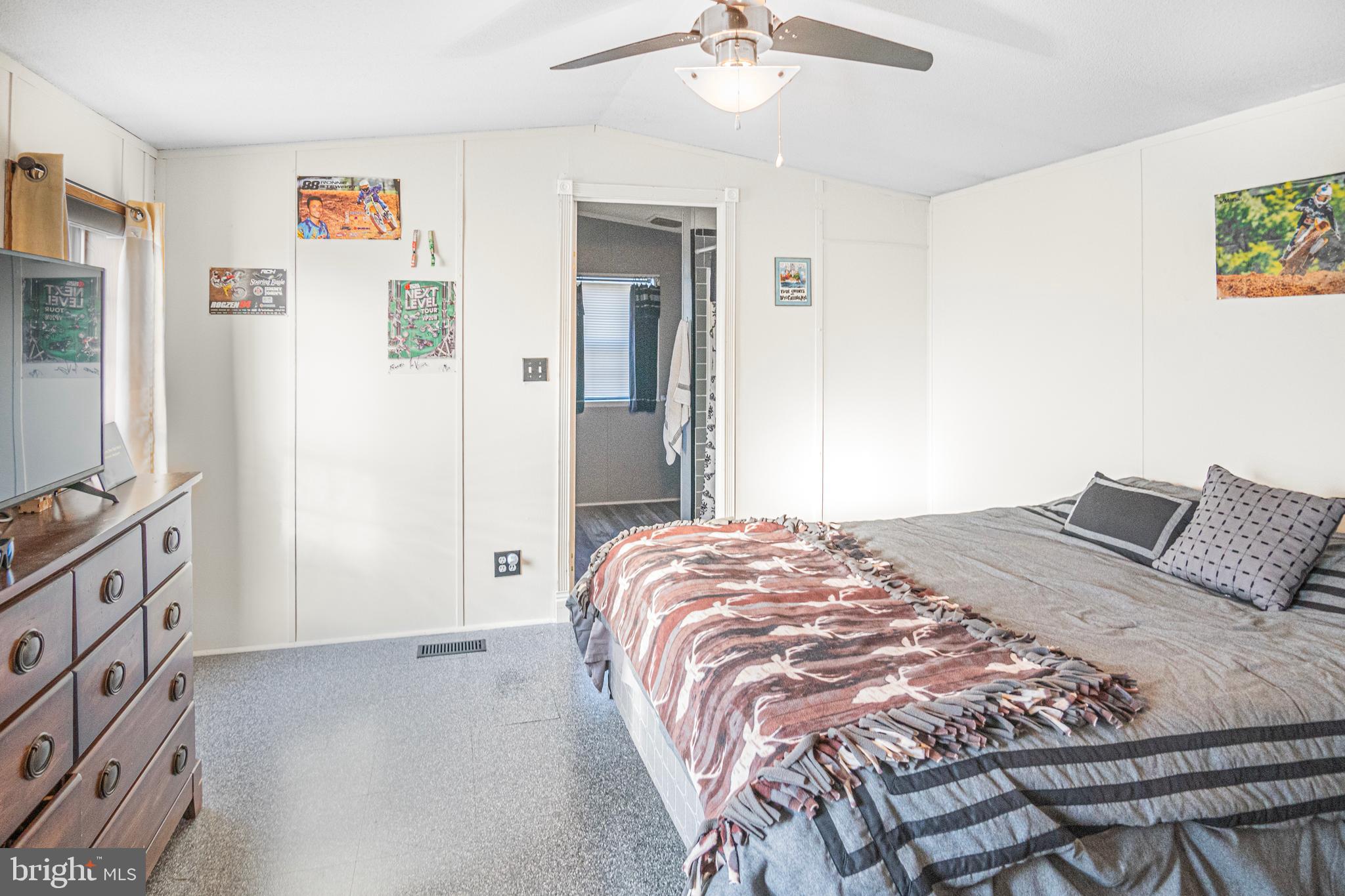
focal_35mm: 18
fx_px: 672
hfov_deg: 90.0
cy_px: 448
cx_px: 672
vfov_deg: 67.4
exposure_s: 1/60
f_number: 3.2
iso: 1250
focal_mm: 12
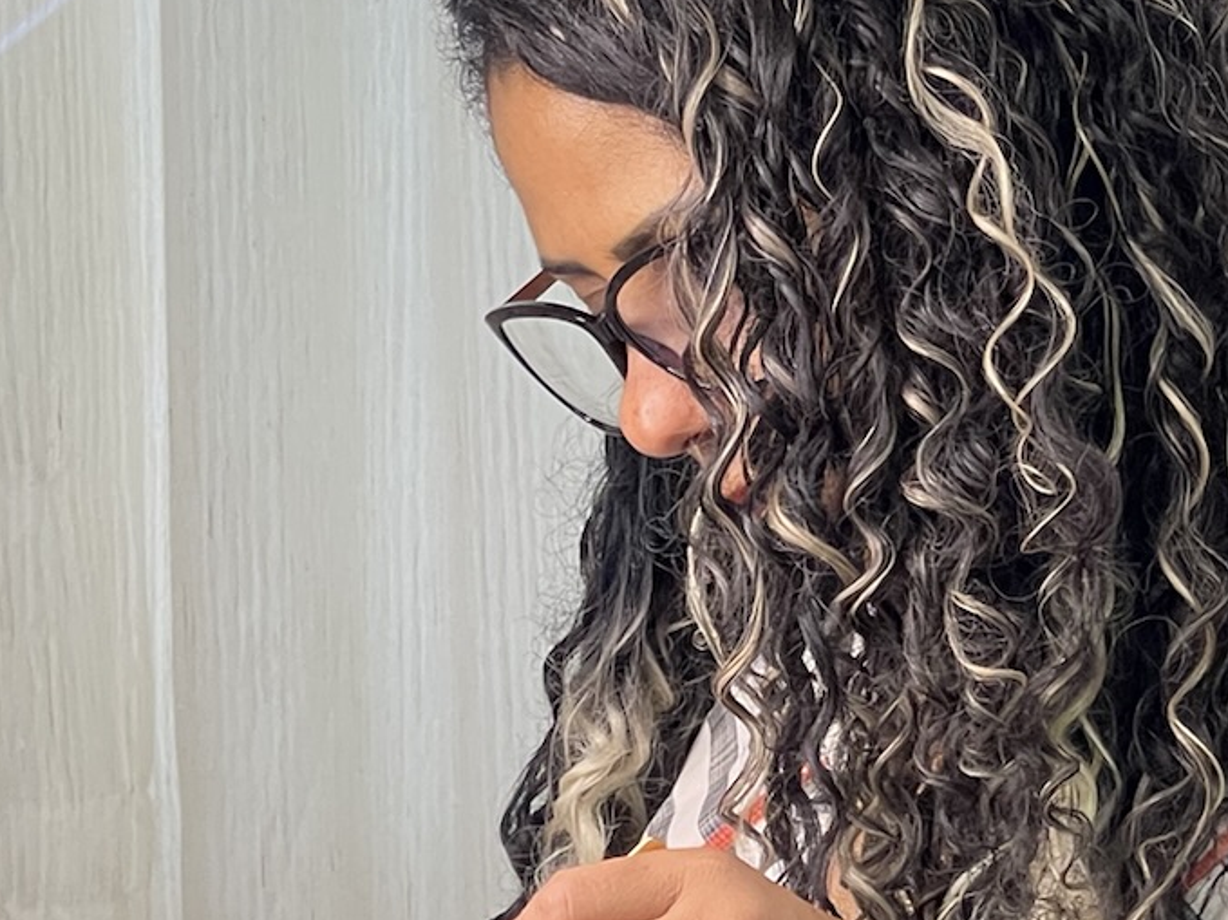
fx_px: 6845
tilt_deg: -11.8
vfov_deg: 7.7
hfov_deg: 10.2
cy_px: 756
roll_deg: +0.8
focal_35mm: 193
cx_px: 450
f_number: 2.2
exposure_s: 1/121
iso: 160
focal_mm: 7.5
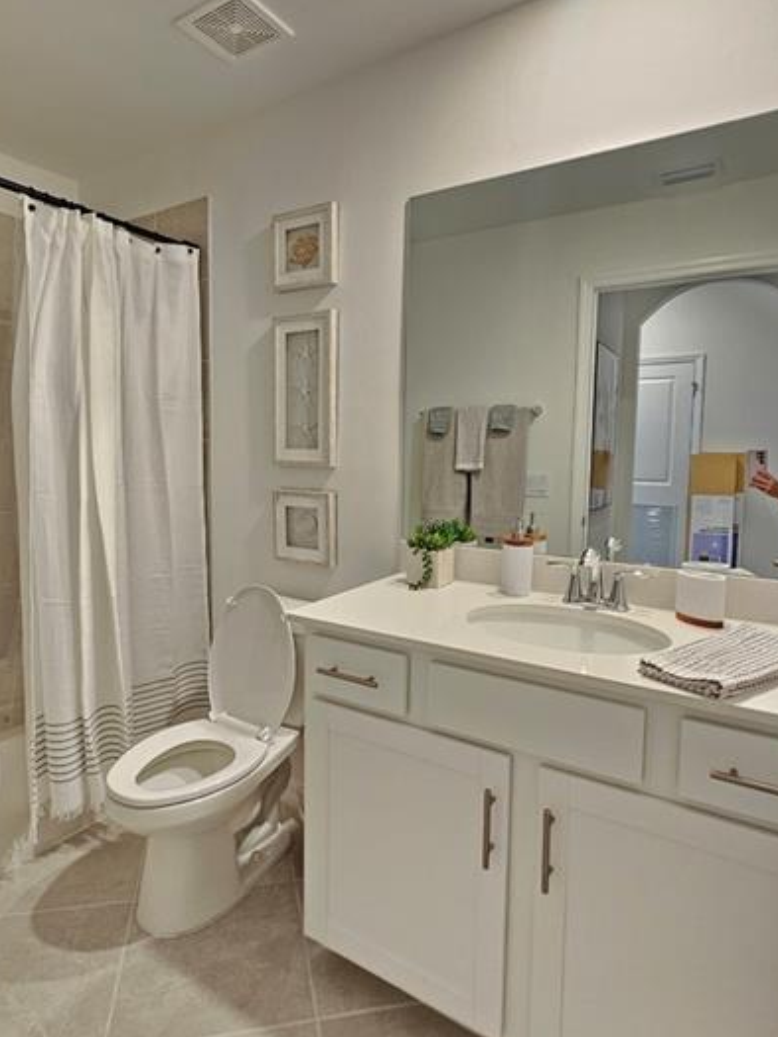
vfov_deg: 84.5
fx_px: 569
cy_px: 486
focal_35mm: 19
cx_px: 328
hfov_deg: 68.3
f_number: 2.2
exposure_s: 1/30
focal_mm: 2.2
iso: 320
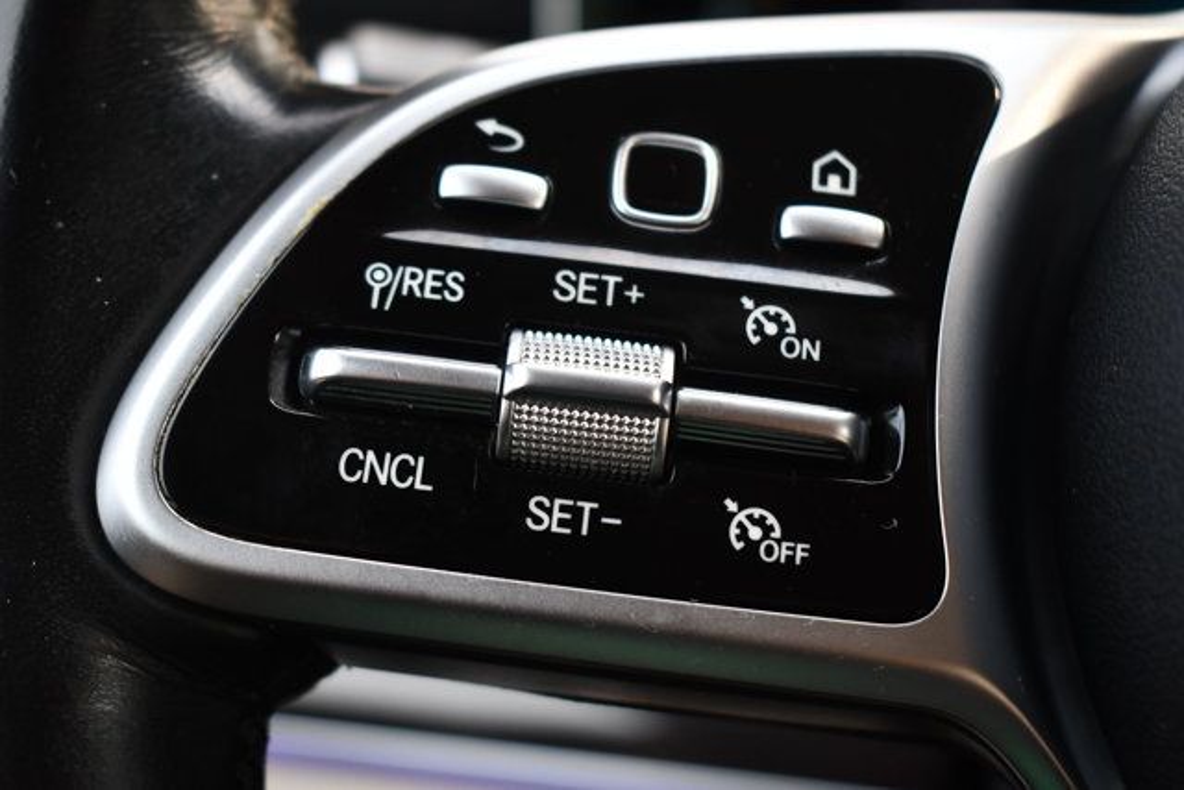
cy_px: 395
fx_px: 1710
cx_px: 592
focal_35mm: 52
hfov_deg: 38.2
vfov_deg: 26.0
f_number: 4.5
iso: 560
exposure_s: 1/250
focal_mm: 35
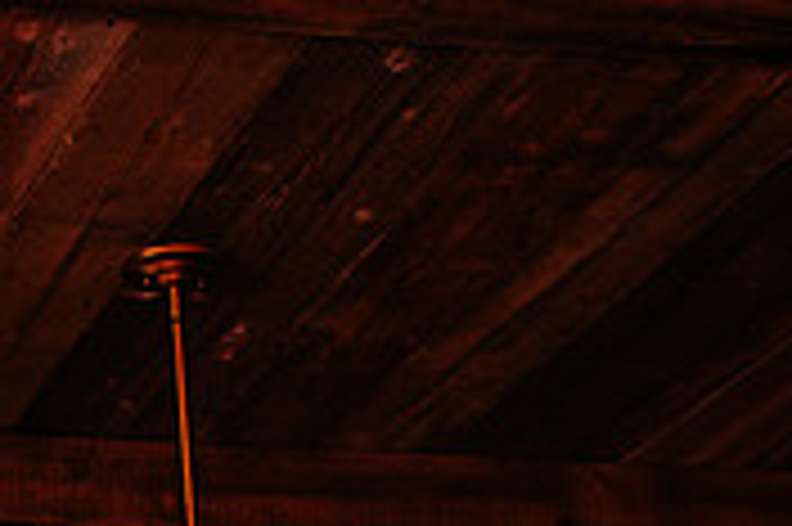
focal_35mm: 131
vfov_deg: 10.2
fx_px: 2879
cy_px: 682
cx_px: -315
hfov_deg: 14.8
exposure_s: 1/200
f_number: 2.2
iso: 1000
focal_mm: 35
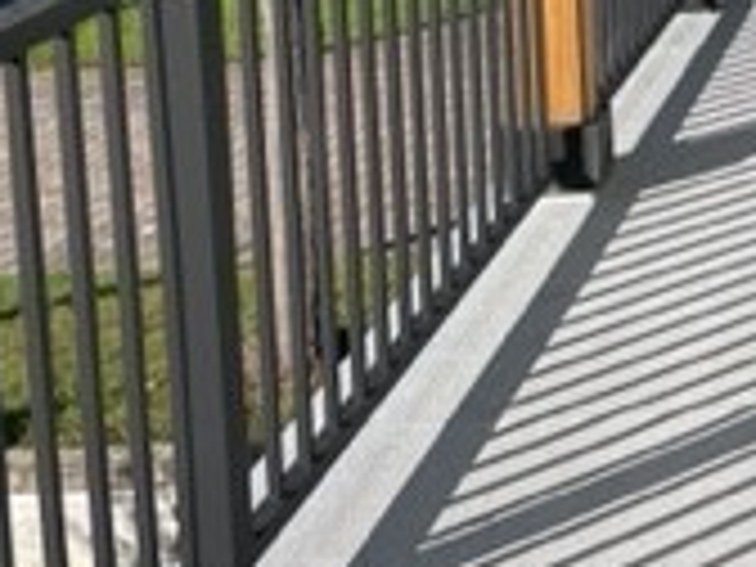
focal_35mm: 99
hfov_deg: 17.4
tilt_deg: -8.2
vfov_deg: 14.4
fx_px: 2162
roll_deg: +0.7
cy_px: -158
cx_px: 1202
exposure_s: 1/5291
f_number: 1.6
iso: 32
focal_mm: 4.2
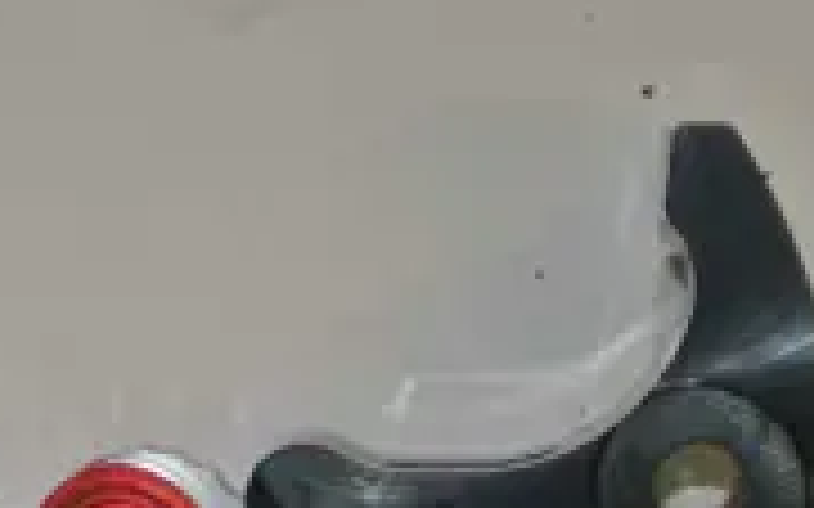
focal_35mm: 209
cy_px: 135
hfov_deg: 9.8
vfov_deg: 6.3
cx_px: -297
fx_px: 4635
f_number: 5.3
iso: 200
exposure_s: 1/60
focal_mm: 25.9
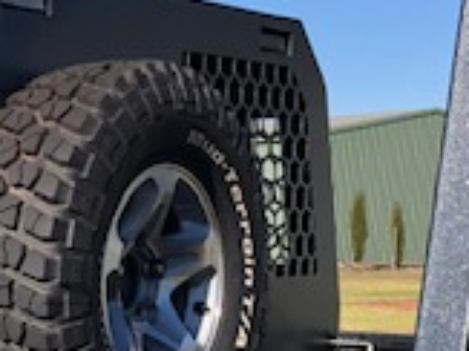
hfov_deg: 17.0
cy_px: 432
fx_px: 1489
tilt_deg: -7.4
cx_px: -124
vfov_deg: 13.1
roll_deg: -0.1
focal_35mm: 110
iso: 20
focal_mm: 4
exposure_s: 1/1600
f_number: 1.8
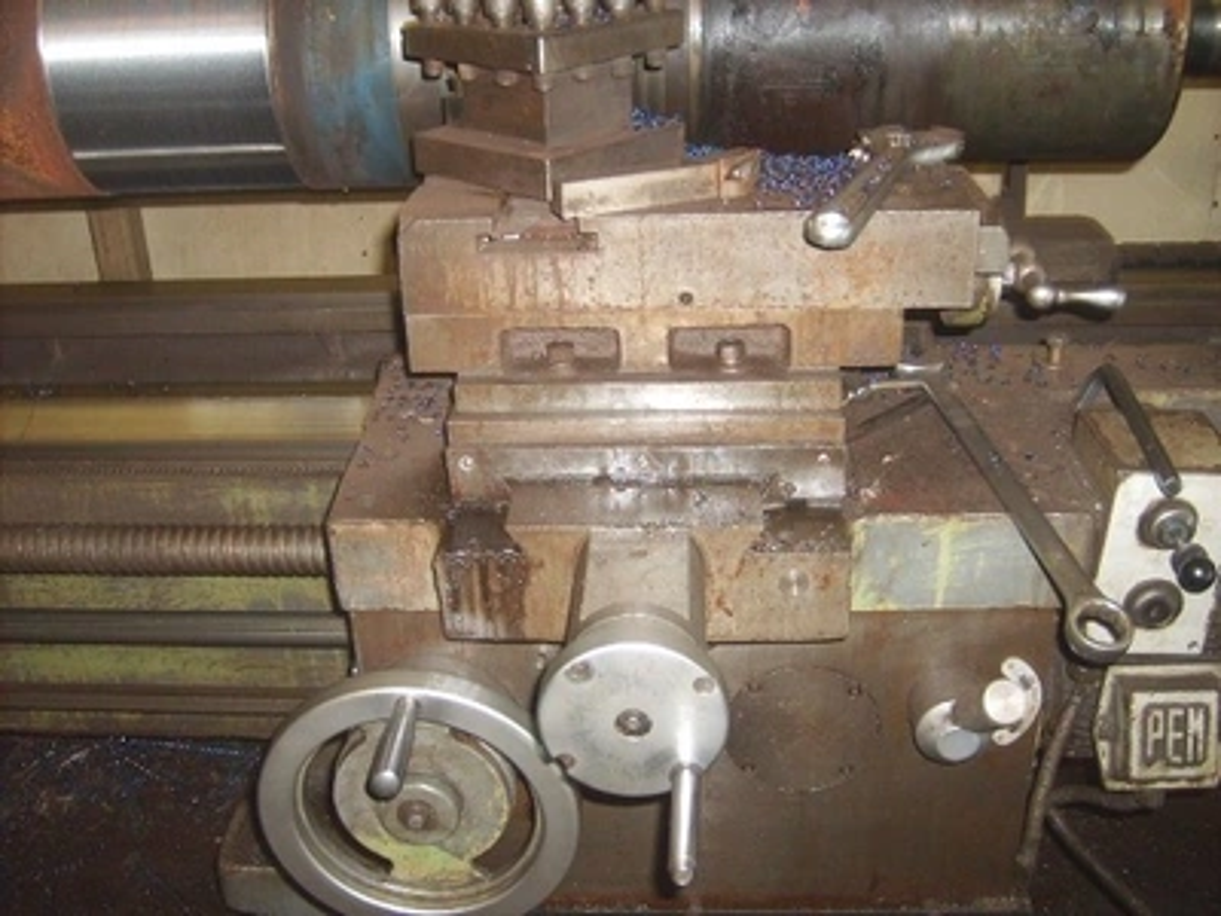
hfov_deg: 52.6
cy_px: 458
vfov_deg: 40.7
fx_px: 1235
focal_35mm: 35
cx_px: 610
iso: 100
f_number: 2.8
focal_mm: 5.8
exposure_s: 1/45
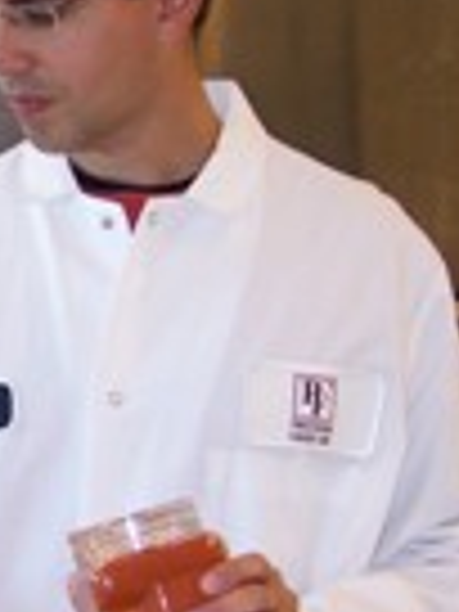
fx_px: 2157
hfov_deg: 11.5
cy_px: 266
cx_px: -274
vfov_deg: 16.1
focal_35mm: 122
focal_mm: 6
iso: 125
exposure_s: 1/60
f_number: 2.7
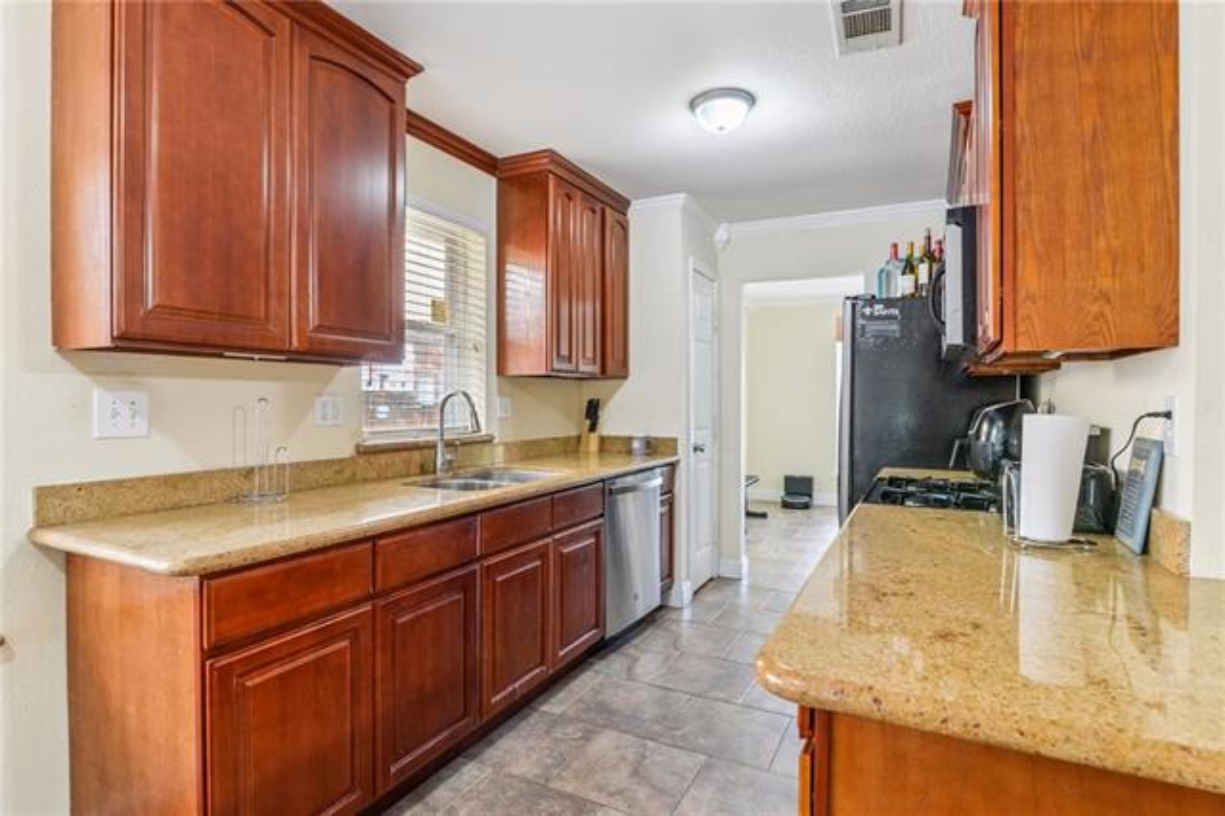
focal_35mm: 18
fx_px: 612
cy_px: 408
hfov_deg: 90.0
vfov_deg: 67.3
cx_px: 612
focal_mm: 18
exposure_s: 1/2
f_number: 13
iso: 400
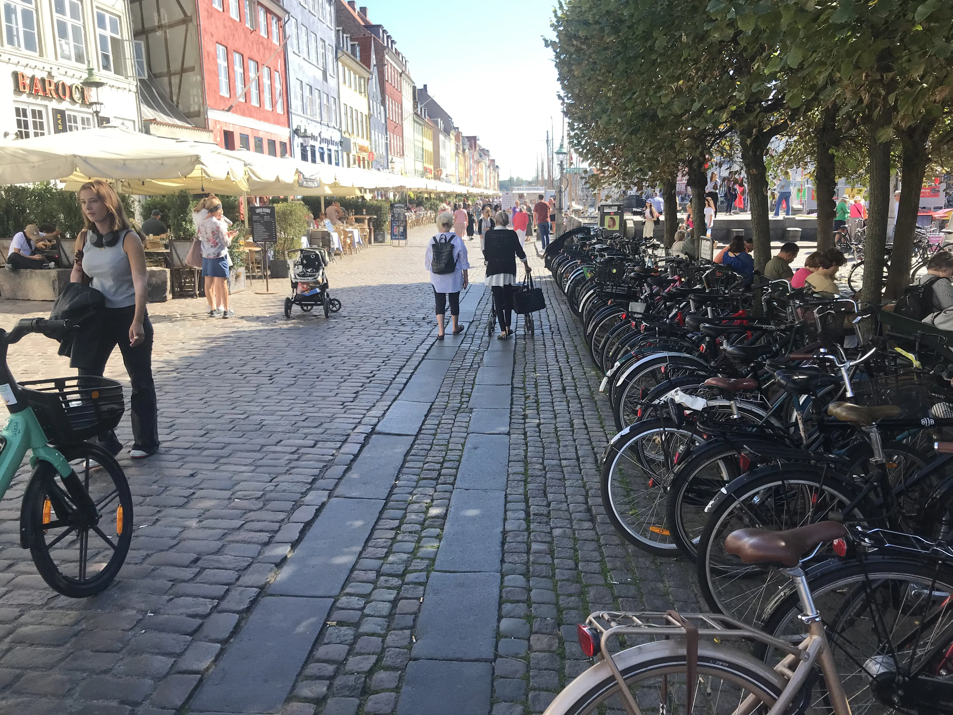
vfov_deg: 49.7
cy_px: 358
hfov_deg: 63.4
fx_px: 771
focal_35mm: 28
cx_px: 476
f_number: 1.8
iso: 20
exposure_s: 1/870
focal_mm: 3.99
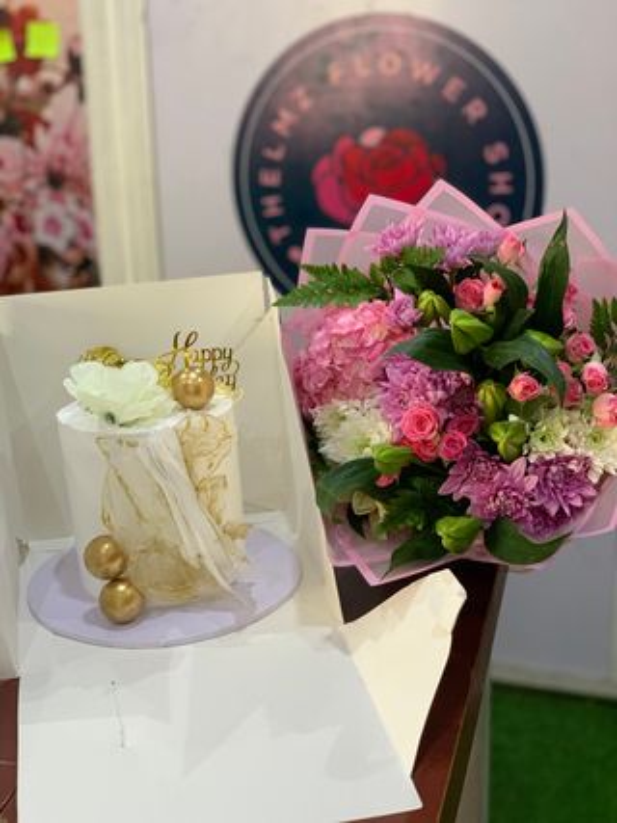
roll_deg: +0.6
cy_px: 412
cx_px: 308
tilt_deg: -17.1
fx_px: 1236
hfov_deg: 28.0
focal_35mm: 52
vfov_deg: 36.8
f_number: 2.4
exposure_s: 1/60
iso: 250
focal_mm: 6
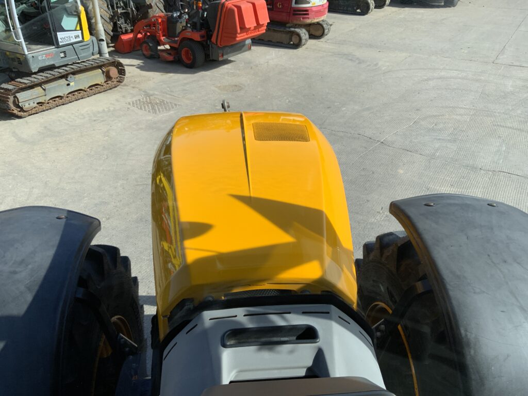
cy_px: 198
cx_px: 264
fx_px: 442
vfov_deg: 48.2
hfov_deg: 61.7
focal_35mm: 29
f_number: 1.8
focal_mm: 3
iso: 16
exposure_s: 1/1055
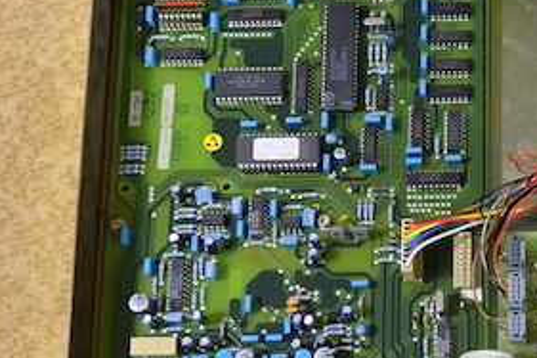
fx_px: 1655
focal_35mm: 111
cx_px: 594
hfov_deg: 17.8
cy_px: 210
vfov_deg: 12.3
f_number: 3.2
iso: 800
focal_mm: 14.16
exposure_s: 1/25
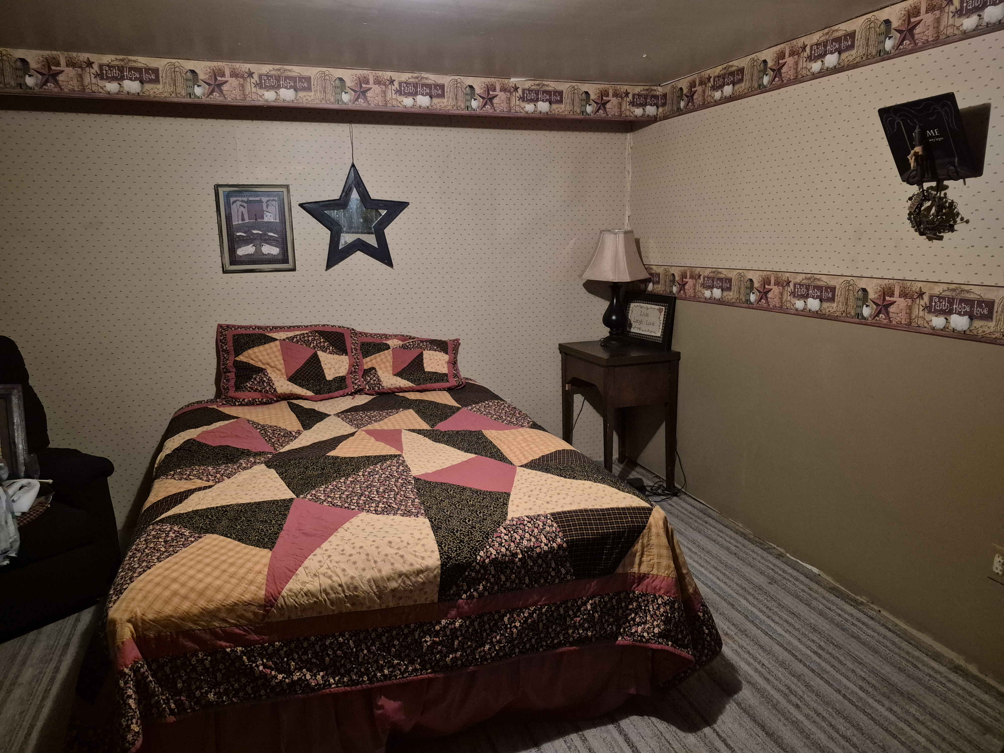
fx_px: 667
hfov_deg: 73.9
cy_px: 376
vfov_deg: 58.9
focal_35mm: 23
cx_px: 502
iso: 1600
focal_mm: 5.4
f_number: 1.8
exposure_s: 1/60
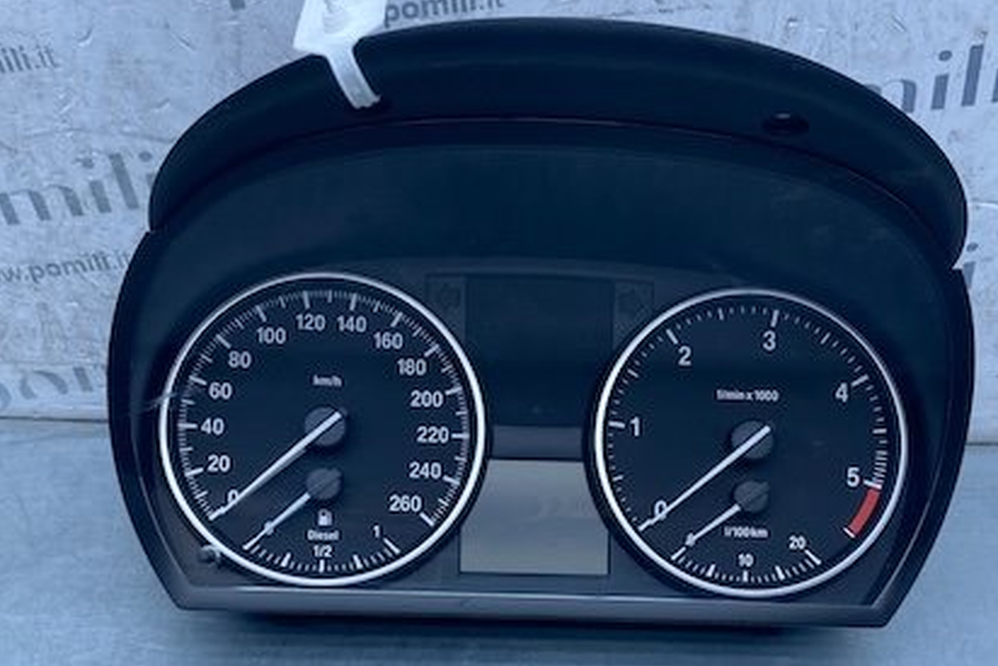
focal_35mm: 42
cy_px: 555
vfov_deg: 30.9
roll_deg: -5.1
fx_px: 1165
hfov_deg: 46.4
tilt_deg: -44.0
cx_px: 499
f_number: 1.8
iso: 32
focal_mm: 4.25
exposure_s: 1/600
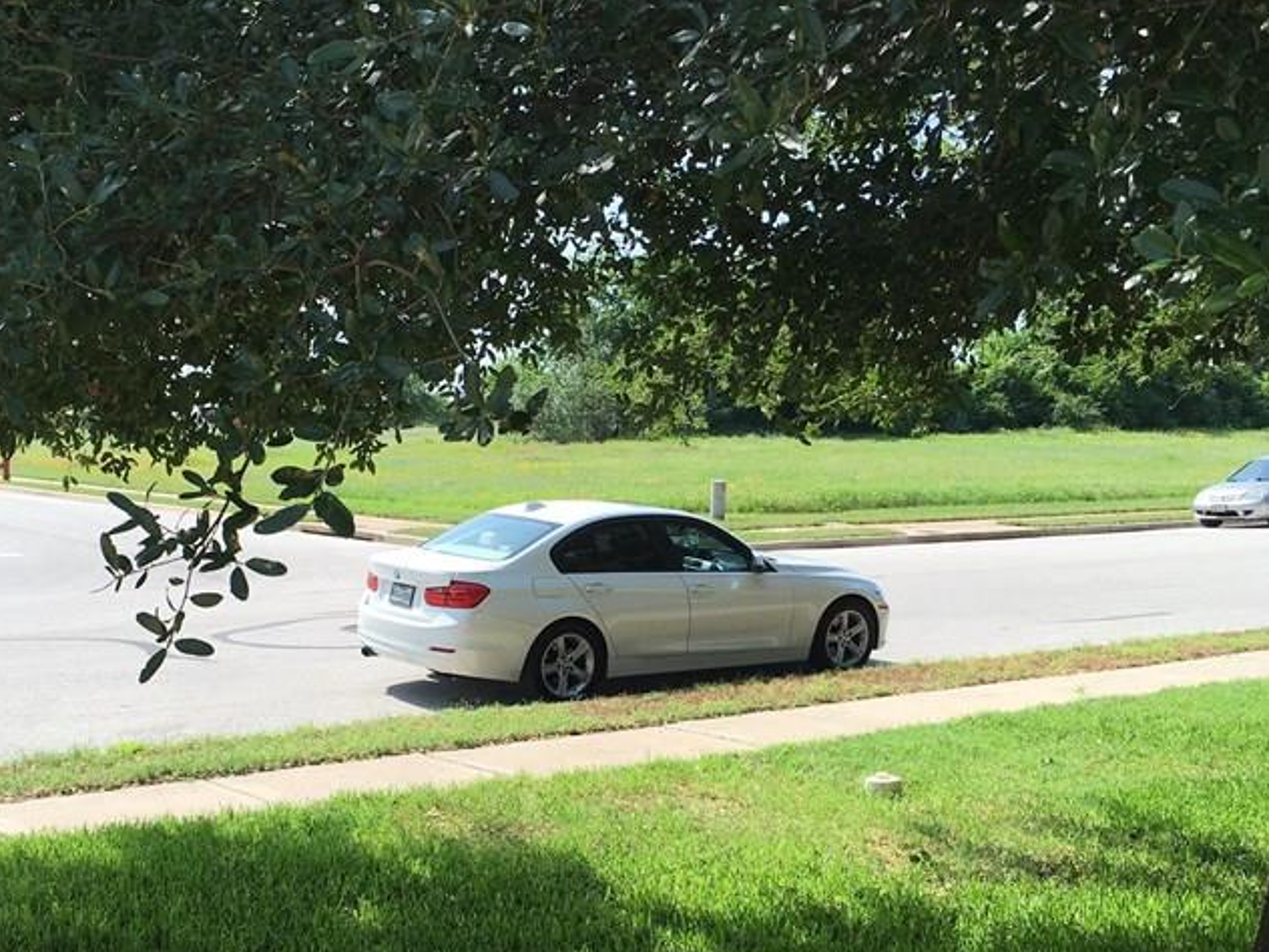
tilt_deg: -5.6
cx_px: 538
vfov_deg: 30.7
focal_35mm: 47
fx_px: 1723
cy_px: 621
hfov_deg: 40.3
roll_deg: -0.5
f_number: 2.2
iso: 25
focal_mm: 4.15
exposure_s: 1/1115
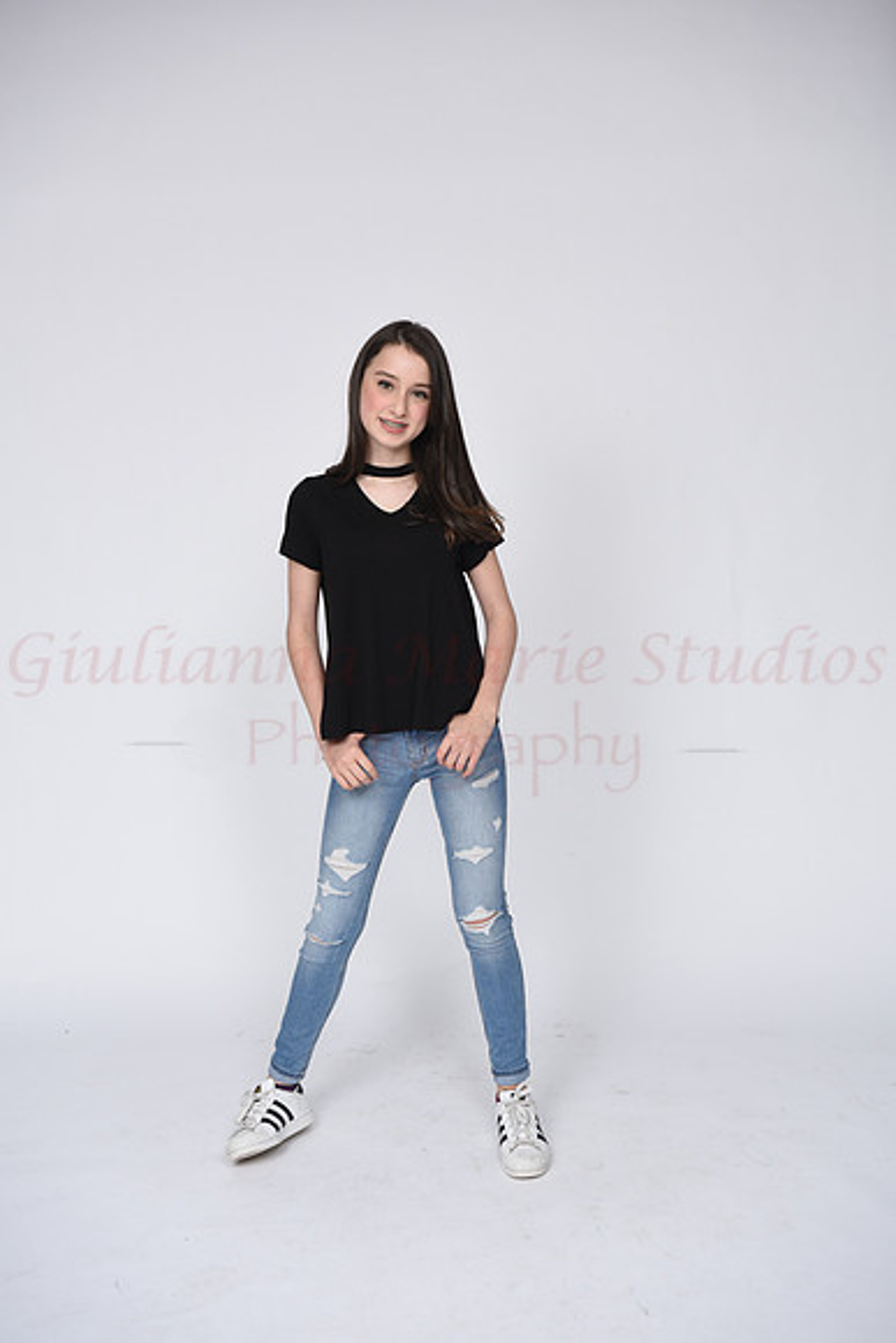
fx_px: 1791
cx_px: 448
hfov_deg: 28.1
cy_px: 672
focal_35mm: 48
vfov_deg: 41.1
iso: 100
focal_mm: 48
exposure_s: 1/160
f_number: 7.1
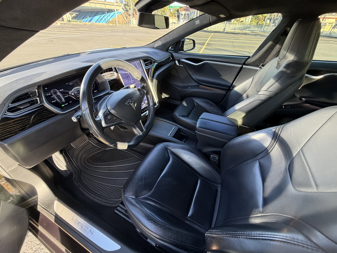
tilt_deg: -37.9
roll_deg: -1.9
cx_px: 168
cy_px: 126
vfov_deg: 85.7
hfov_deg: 102.1
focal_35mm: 14
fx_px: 136
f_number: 2.2
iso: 200
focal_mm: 2.22
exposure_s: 1/121
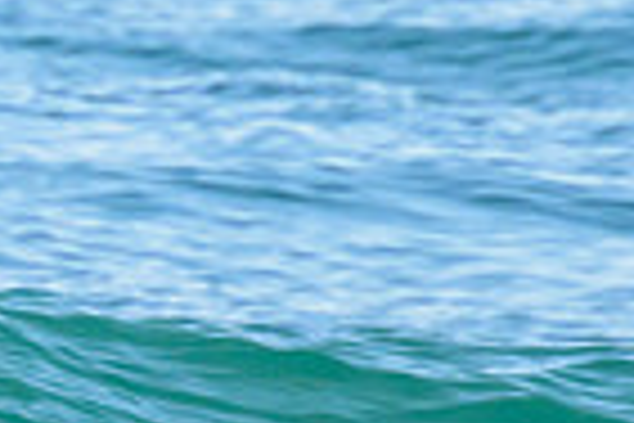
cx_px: -301
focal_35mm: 4260
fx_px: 75017
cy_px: 399
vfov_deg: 0.3
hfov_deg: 0.5
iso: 2000
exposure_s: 1/2000
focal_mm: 800
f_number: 11
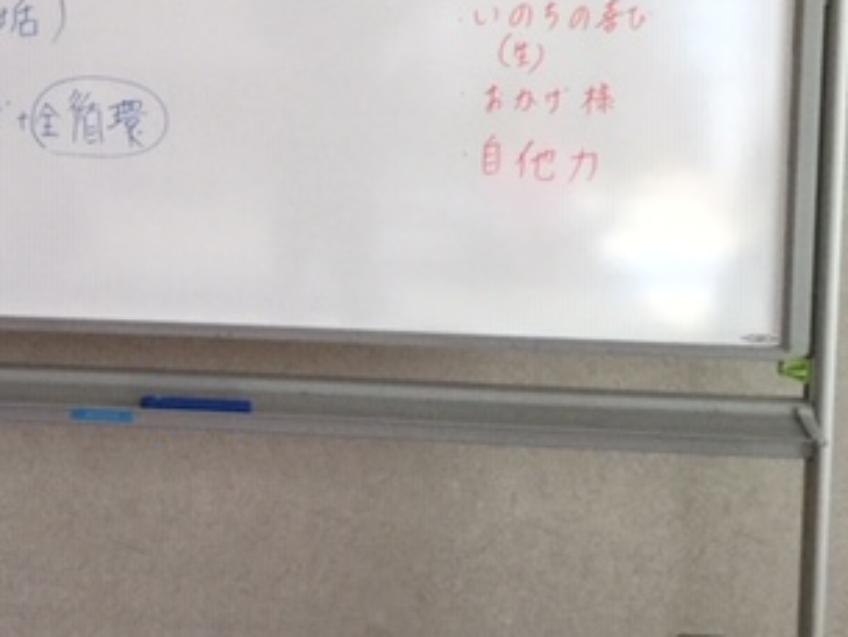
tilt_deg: -5.4
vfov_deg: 22.0
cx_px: 86
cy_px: 47
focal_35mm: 65
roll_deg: -1.3
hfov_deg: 28.7
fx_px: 1593
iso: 50
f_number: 2.4
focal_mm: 3.3
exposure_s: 1/30
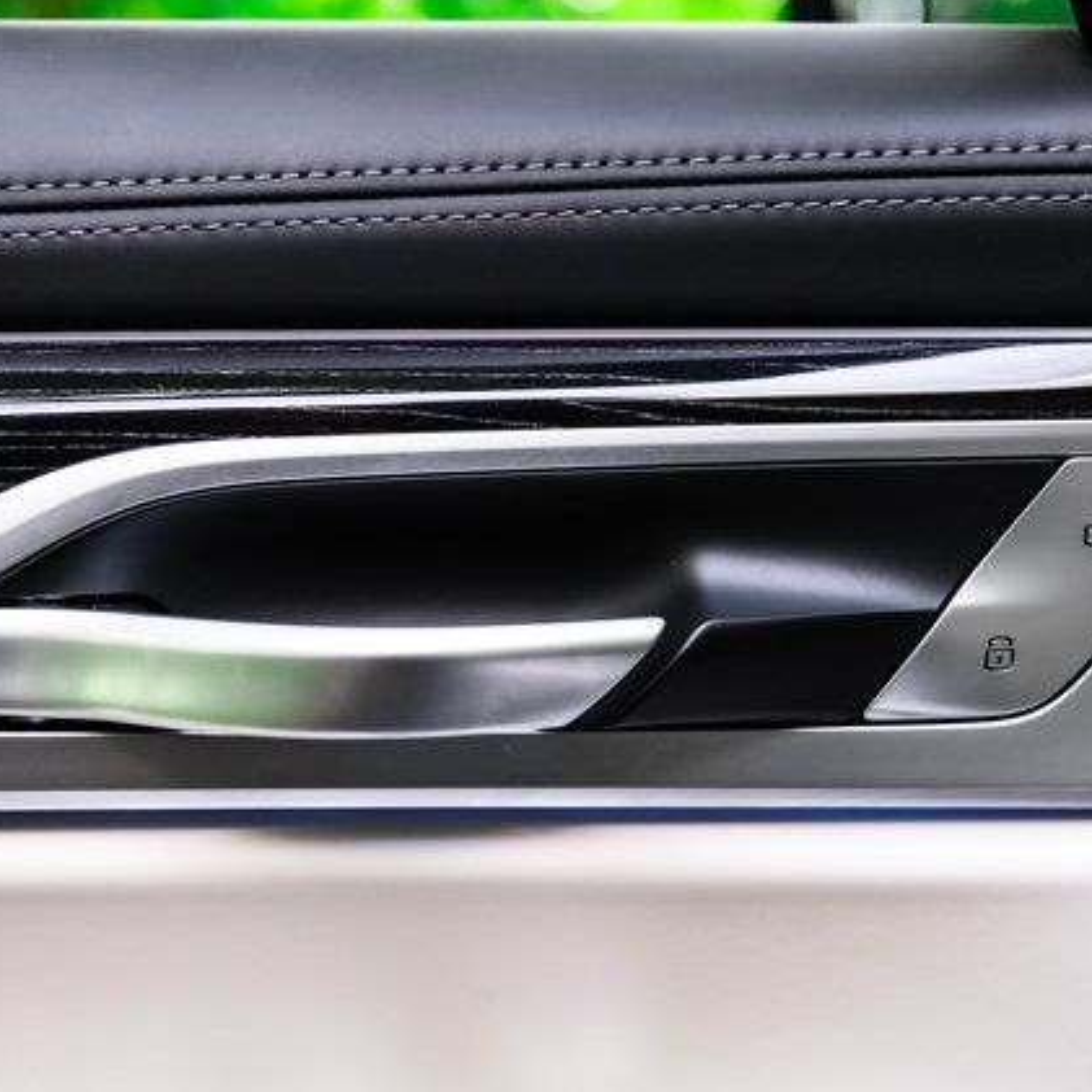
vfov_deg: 24.3
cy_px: 541
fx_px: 2534
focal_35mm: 71
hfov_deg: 24.3
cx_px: 604
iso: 800
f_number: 4.5
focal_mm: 55
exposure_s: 1/250
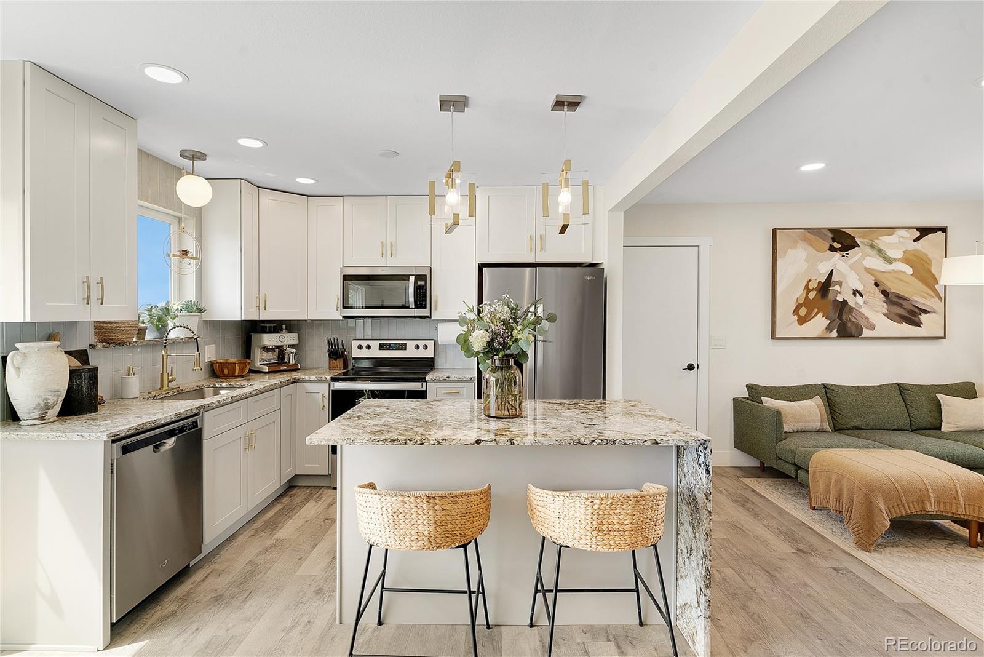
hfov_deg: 93.3
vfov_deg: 70.5
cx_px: 492
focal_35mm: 17
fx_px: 465
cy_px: 328
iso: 100
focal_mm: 17
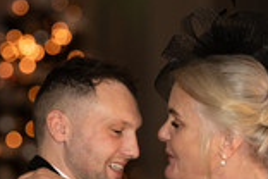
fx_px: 2821
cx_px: 129
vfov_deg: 3.6
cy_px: 201
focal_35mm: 379
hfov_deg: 5.4
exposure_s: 1/250
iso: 640
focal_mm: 135
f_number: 2.8
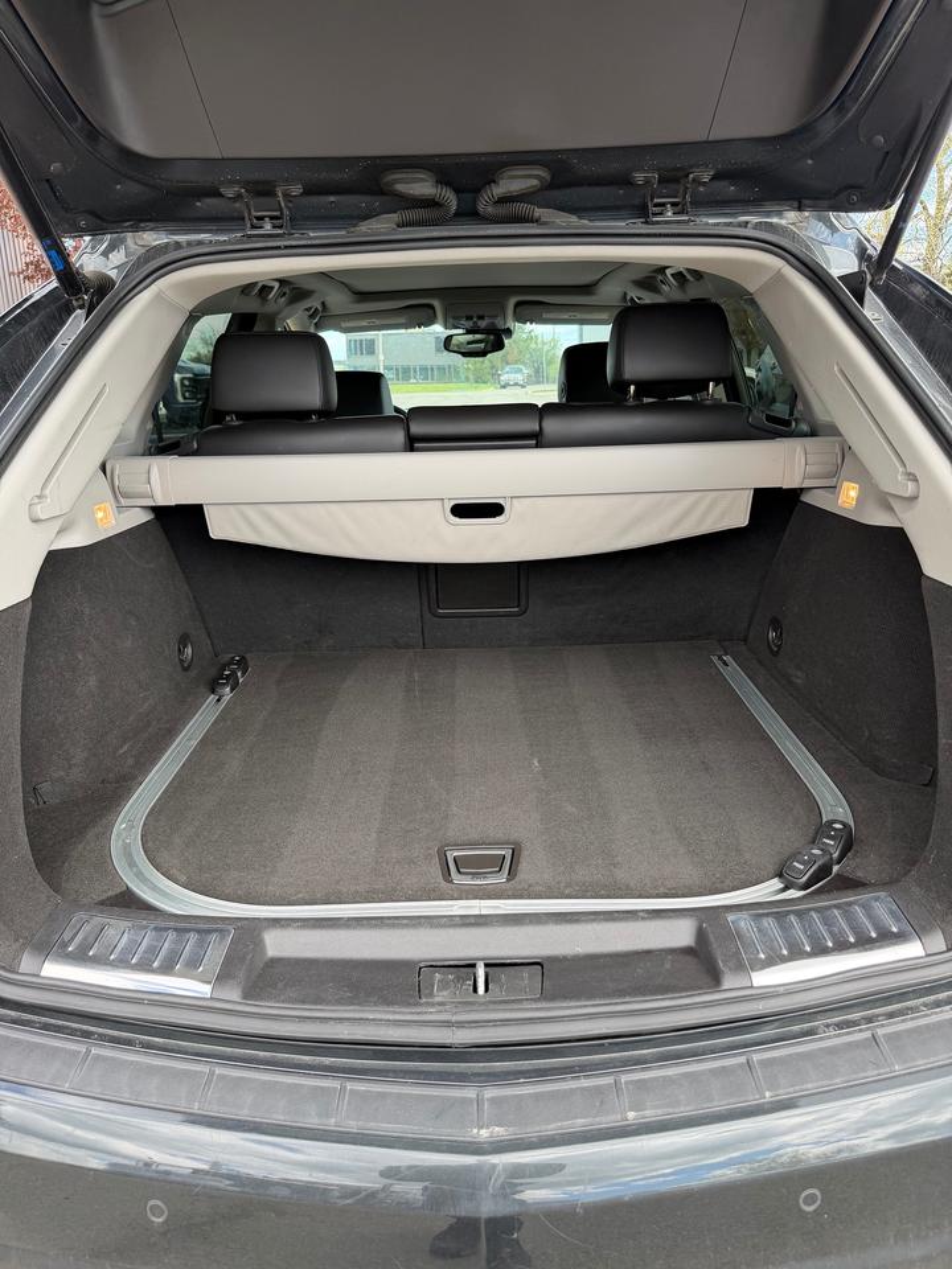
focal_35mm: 24
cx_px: 476
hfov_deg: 56.8
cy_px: 634
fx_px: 880
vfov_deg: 71.6
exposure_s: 1/379
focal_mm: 6.76
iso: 100
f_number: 1.78
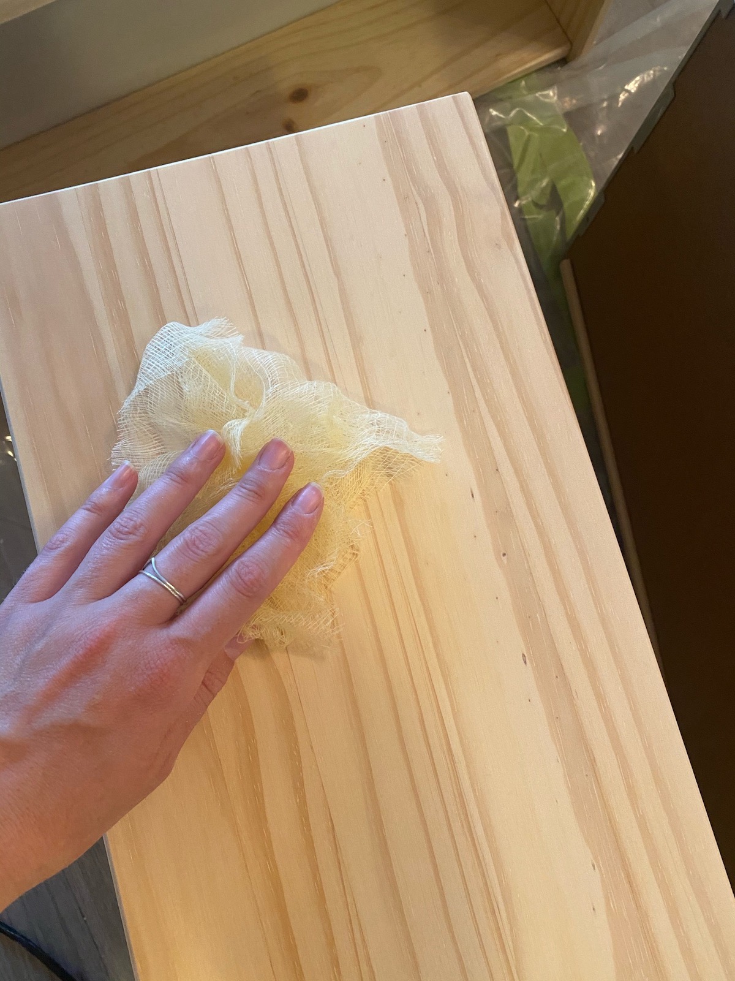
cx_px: 368
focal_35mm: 26
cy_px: 490
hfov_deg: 53.0
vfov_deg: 67.3
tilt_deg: -81.1
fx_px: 736
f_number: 1.8
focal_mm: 4.25
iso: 250
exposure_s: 1/60
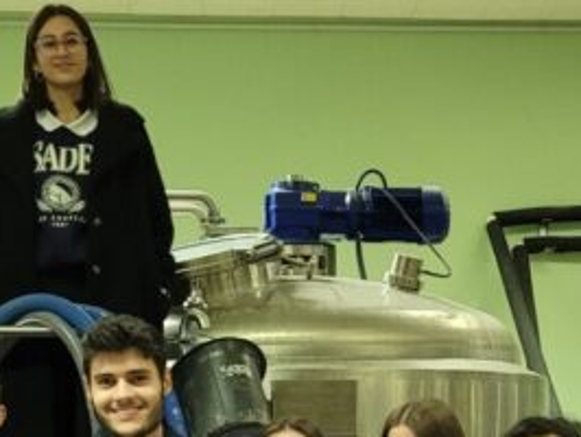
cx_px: 312
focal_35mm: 100
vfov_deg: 14.1
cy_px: 612
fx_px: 1680
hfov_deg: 19.6
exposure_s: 1/50
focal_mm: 5.4
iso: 640
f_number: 1.8
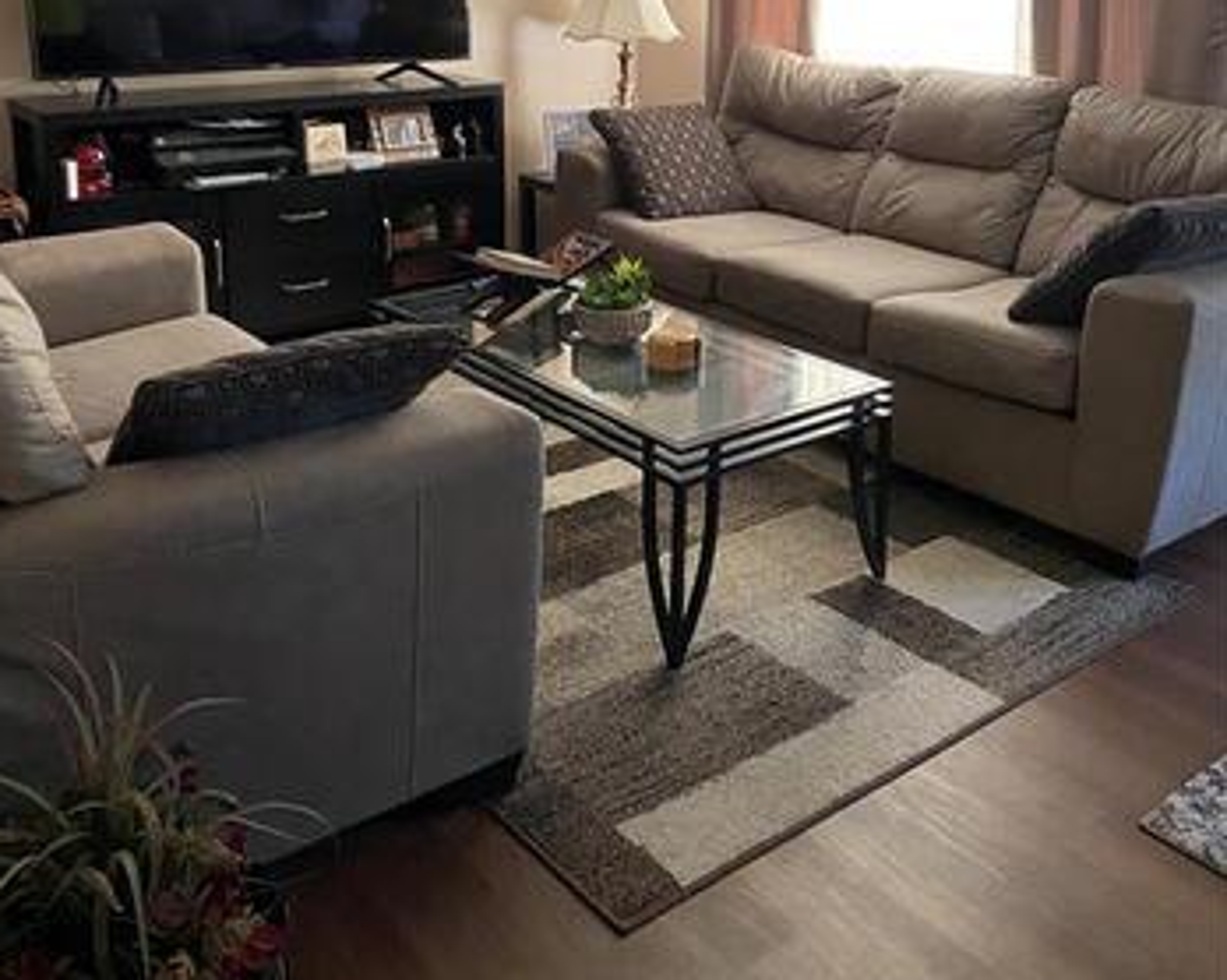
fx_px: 1270
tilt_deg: -11.8
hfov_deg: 51.6
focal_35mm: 35
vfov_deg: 41.0
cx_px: 599
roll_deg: -1.2
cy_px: 247
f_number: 1.8
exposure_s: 1/60
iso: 500
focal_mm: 4.25
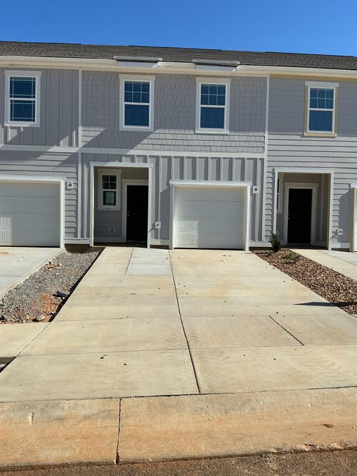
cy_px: 238
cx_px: 178
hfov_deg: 48.2
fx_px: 399
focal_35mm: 29
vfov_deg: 61.7
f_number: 1.8
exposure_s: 1/2667
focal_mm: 3
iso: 25
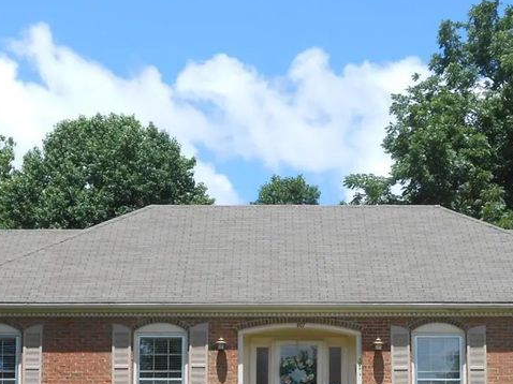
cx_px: 246
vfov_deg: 13.9
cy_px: 389
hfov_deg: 18.7
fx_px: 1555
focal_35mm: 105
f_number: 4.8
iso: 80
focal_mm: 8.8
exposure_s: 1/320
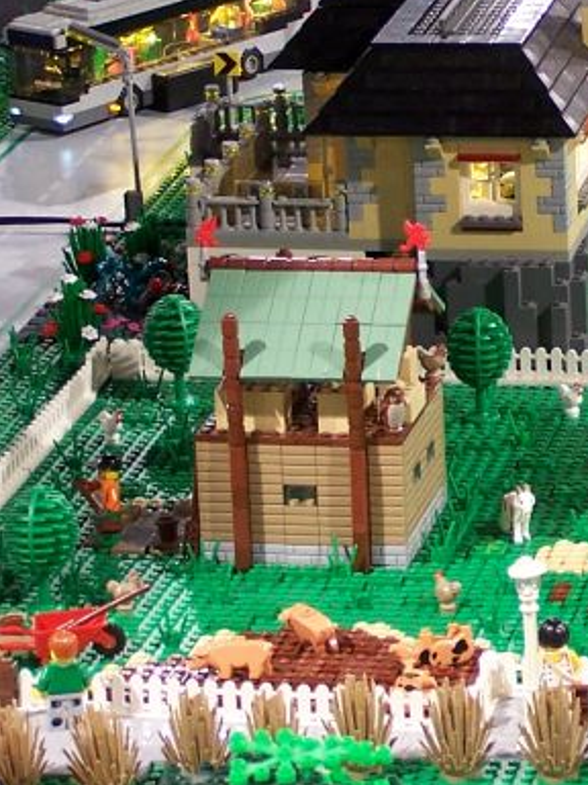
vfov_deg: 9.9
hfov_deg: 7.3
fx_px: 4530
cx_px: 782
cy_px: 172
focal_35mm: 200
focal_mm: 12.4
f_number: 3.2
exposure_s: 1/2
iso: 80
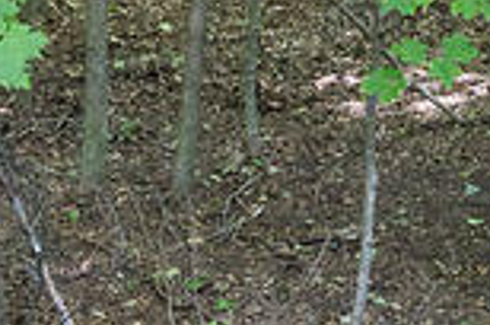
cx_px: -102
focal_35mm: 160
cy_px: -65
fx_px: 2173
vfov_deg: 8.4
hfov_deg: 12.6
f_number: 2.8
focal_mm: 24
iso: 1250
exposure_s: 1/160
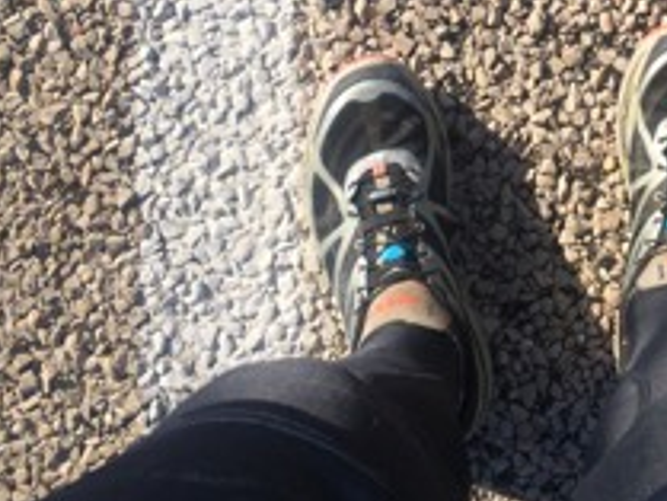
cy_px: -45
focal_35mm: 72
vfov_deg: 19.6
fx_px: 1388
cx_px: 616
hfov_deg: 26.0
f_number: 2.2
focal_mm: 4.15
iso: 32
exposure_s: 1/1866
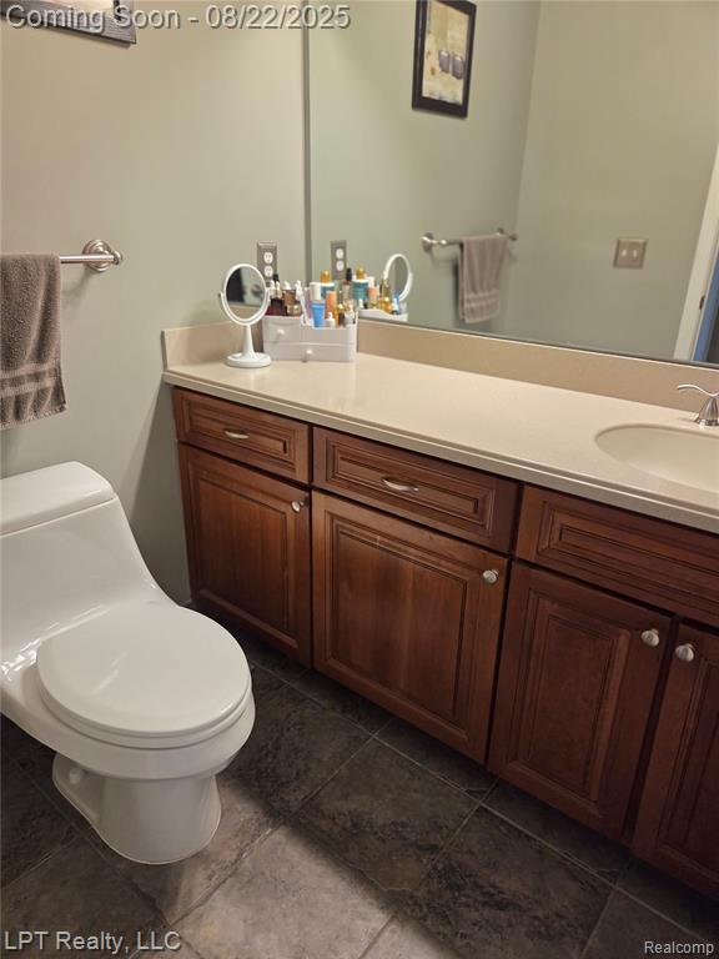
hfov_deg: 58.9
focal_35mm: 23
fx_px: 637
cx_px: 360
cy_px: 480
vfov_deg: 73.9
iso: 500
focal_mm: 5.4
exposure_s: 1/120
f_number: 1.8
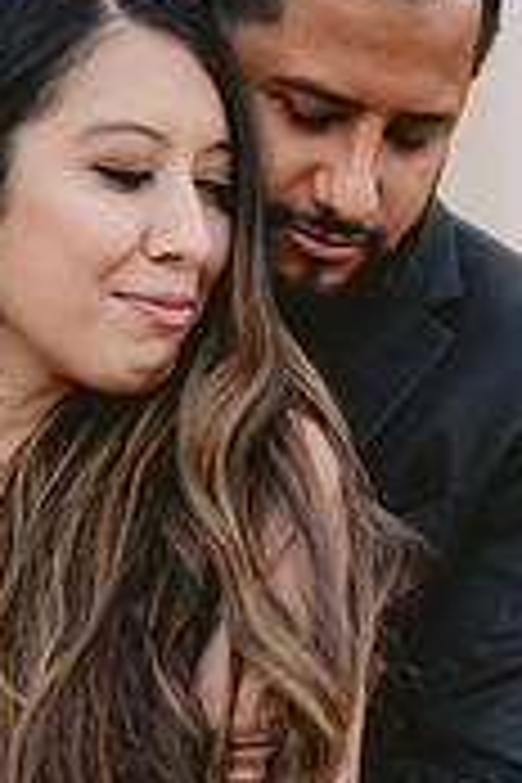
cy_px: 518
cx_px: 196
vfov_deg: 15.9
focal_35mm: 129
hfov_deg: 10.6
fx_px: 2806
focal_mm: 50
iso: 400
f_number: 2
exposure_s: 1/2000
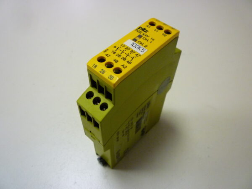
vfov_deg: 48.2
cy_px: 94
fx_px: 211
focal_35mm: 29
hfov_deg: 61.7
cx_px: 126
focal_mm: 5.2
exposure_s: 1/30
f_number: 3.3
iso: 400
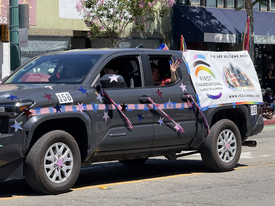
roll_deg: +0.2
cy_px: 103
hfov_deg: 16.4
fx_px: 953
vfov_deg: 12.3
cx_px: 138
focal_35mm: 120
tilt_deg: -1.5
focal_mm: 15.66
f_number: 2.8
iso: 64
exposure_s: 1/951
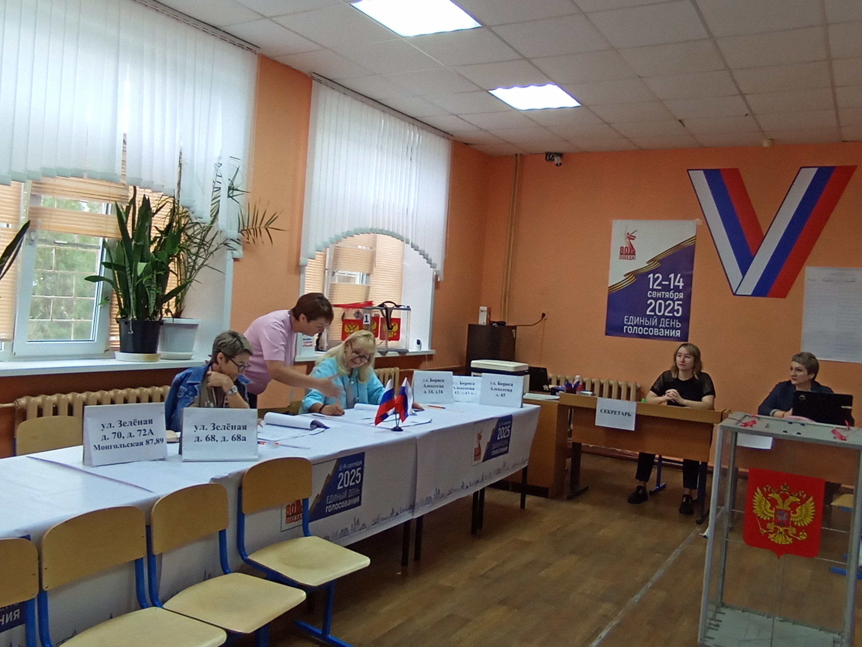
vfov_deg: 78.1
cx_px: 431
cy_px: 324
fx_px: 398
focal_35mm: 16
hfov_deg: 94.5
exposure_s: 1/50
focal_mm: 1.65
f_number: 2.2
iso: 101
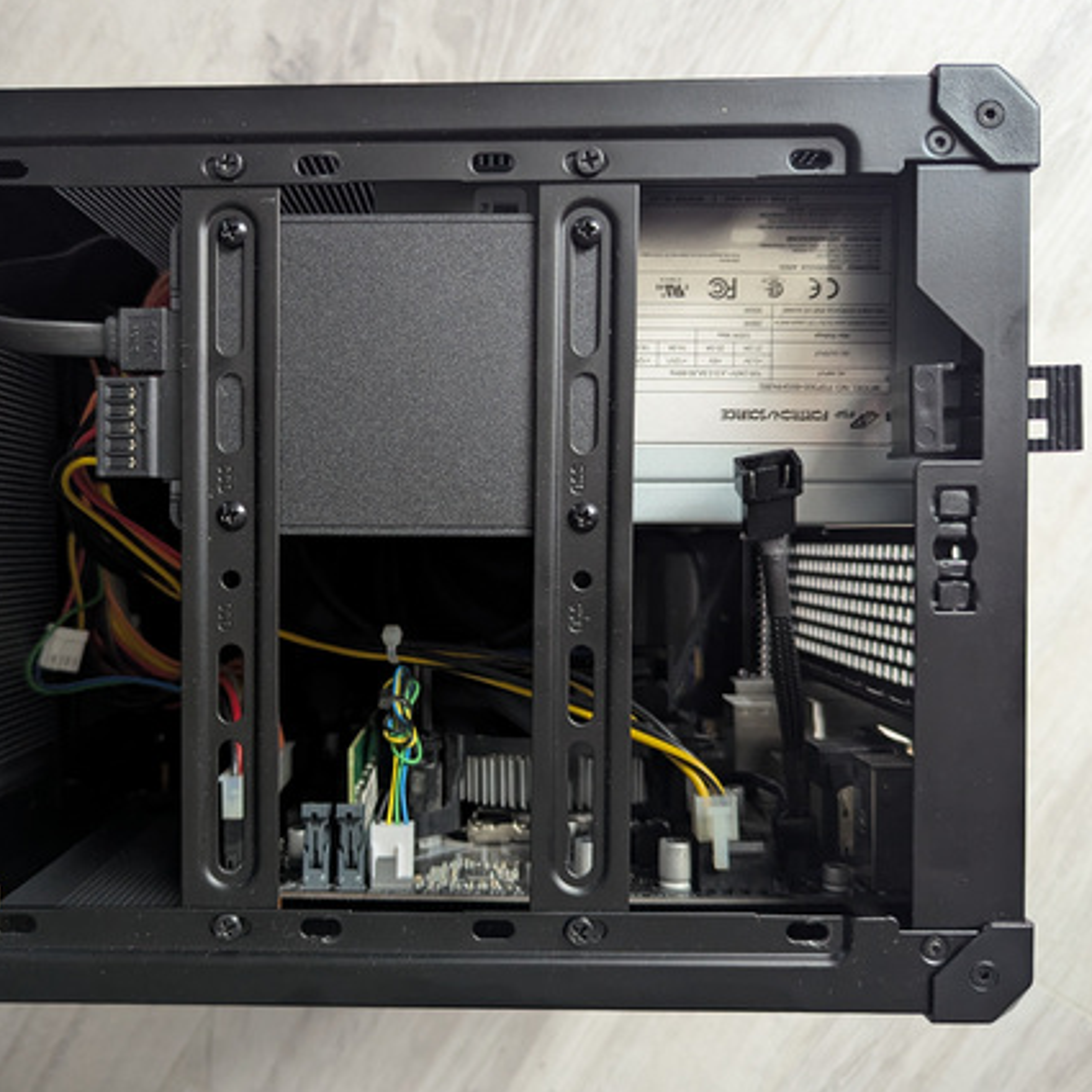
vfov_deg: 54.0
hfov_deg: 53.7
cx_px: 450
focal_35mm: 30
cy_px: 568
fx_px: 1071
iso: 753
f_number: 1.85
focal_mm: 6.81
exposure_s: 1/64.3
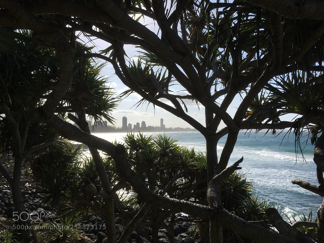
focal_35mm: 29
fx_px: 271
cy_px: 122
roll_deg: -1.1
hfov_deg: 61.7
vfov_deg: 48.2
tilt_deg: +1.5
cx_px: 162
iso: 25
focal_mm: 4.15
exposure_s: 1/3077
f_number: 2.2
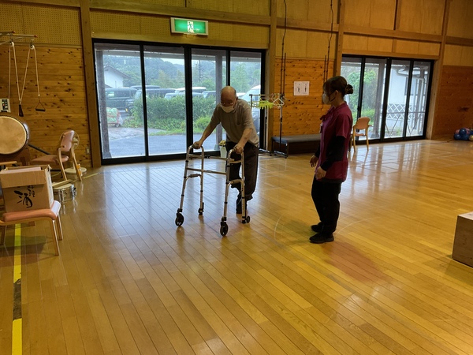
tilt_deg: -14.9
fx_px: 396
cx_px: 236
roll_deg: +0.7
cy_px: 178
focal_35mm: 29
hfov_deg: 61.7
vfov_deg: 48.2
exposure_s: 1/60
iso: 64
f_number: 1.8
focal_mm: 3
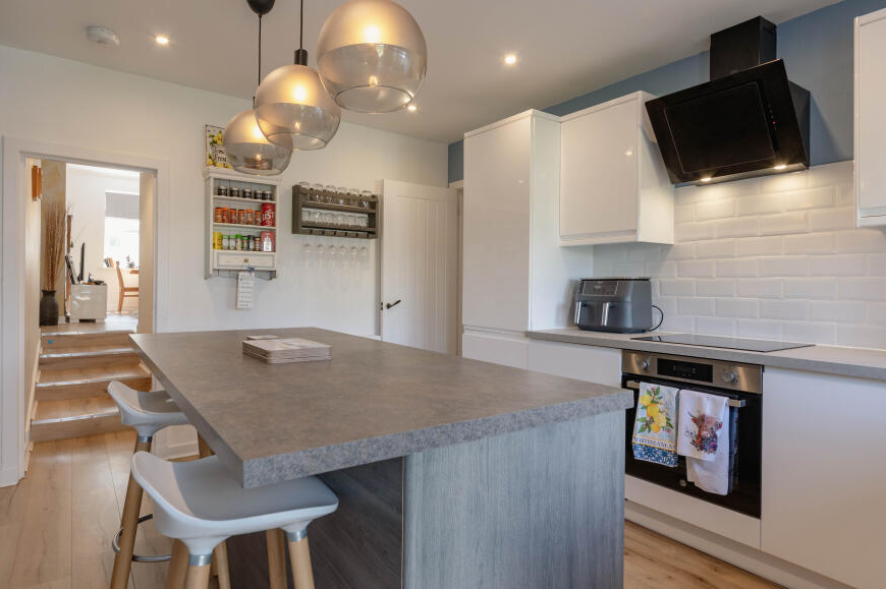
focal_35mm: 20
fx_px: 492
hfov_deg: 83.8
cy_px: 281
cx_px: 406
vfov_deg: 61.8
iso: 400
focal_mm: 17
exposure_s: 1/20
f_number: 8
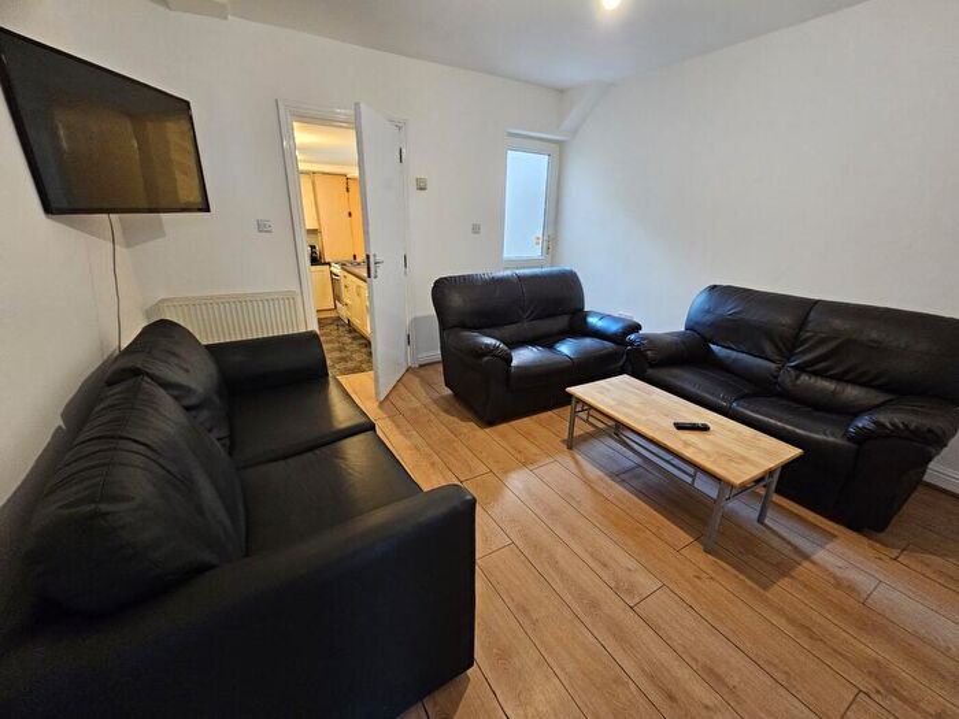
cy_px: 360
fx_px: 360
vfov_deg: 89.9
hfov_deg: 106.2
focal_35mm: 13
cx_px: 480
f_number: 2.2
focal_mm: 2.2
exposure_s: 1/33
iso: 400
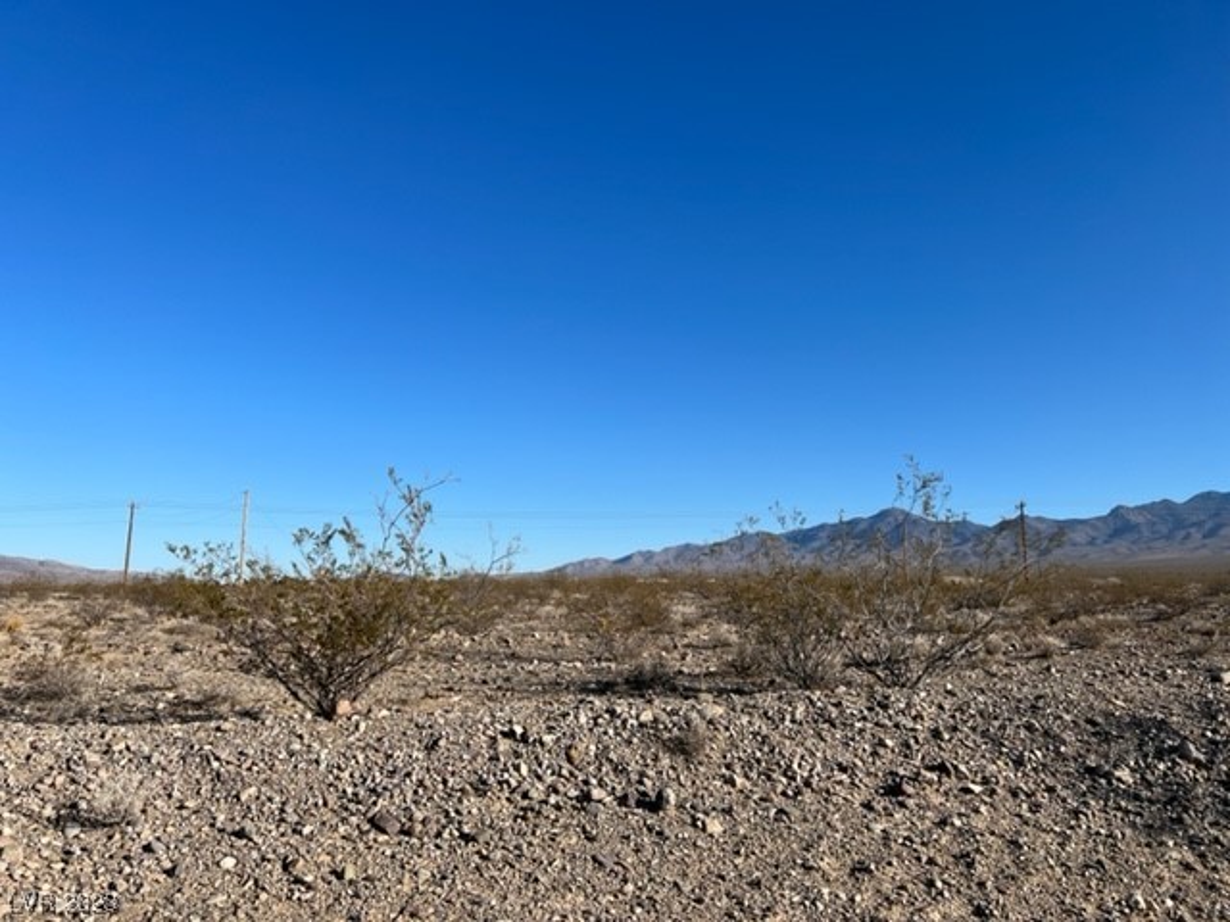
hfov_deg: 67.3
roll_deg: -0.8
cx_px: 615
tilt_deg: +9.4
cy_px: 461
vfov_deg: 53.1
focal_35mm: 26
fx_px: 924
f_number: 1.5
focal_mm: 5.7
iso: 50
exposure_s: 1/4630
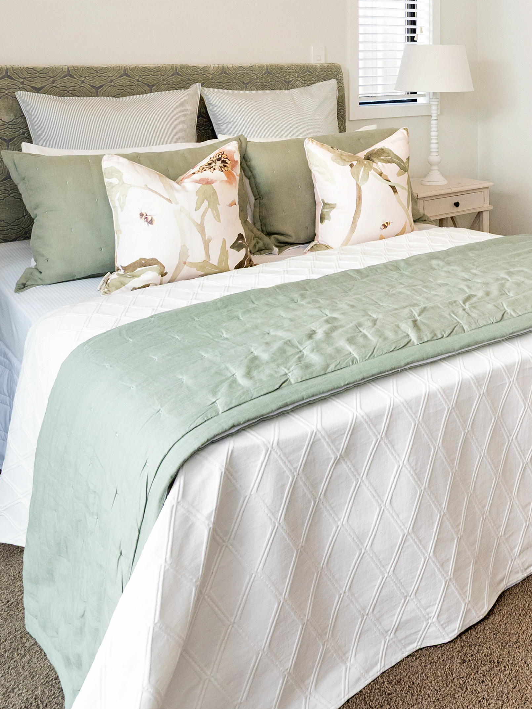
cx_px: 572
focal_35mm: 38
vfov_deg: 44.1
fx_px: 779
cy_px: 56
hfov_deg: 33.4
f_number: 9
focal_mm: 14
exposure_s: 1/60
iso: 800
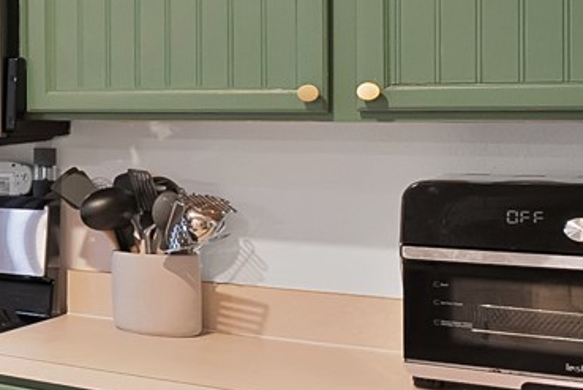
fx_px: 1054
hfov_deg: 16.6
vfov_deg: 20.8
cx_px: -725
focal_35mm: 65
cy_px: 97
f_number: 9
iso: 640
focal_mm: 12
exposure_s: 1/1.25
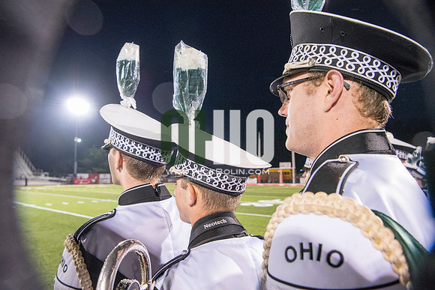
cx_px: 218
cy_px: 145
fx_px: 290
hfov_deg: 73.7
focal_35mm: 24
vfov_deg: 53.2
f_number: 5.6
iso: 5000
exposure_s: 1/200
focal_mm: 24
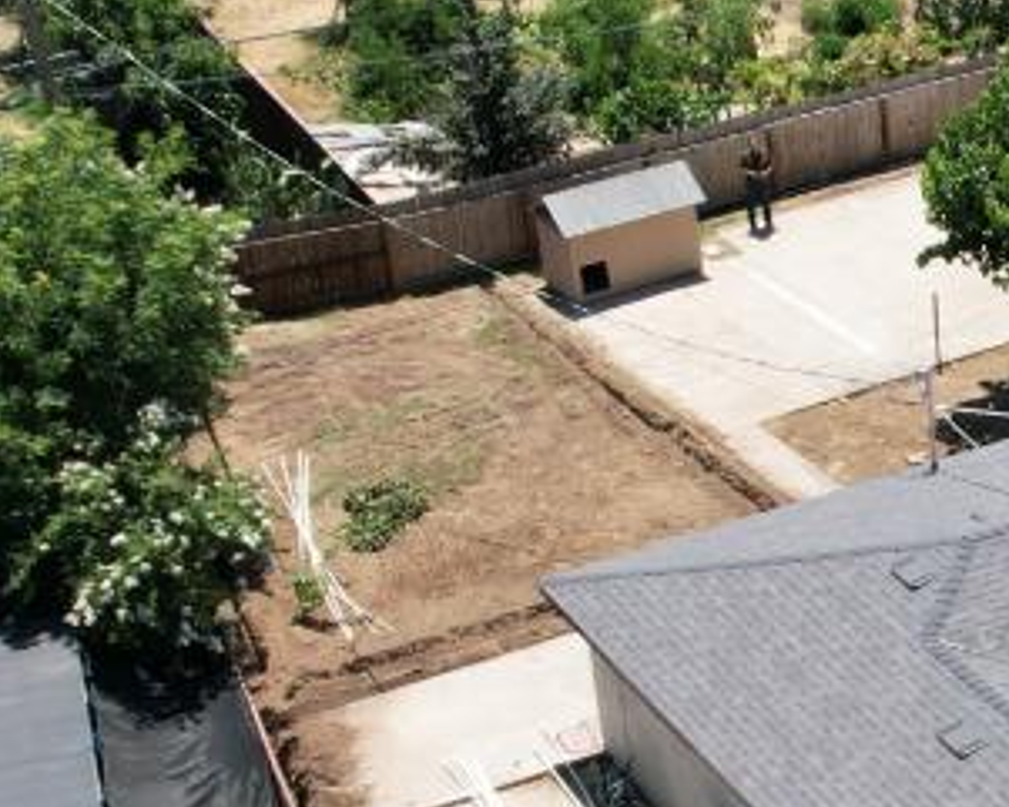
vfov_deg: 14.9
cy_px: 640
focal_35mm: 103
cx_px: 1331
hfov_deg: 17.4
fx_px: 3077
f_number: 2.8
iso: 130
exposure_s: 1/2000
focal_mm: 8.38
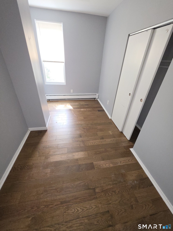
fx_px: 87
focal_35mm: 13
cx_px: 86
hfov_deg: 89.9
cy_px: 116
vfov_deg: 106.2
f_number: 1.9
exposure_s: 1/60
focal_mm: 2.2
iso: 200
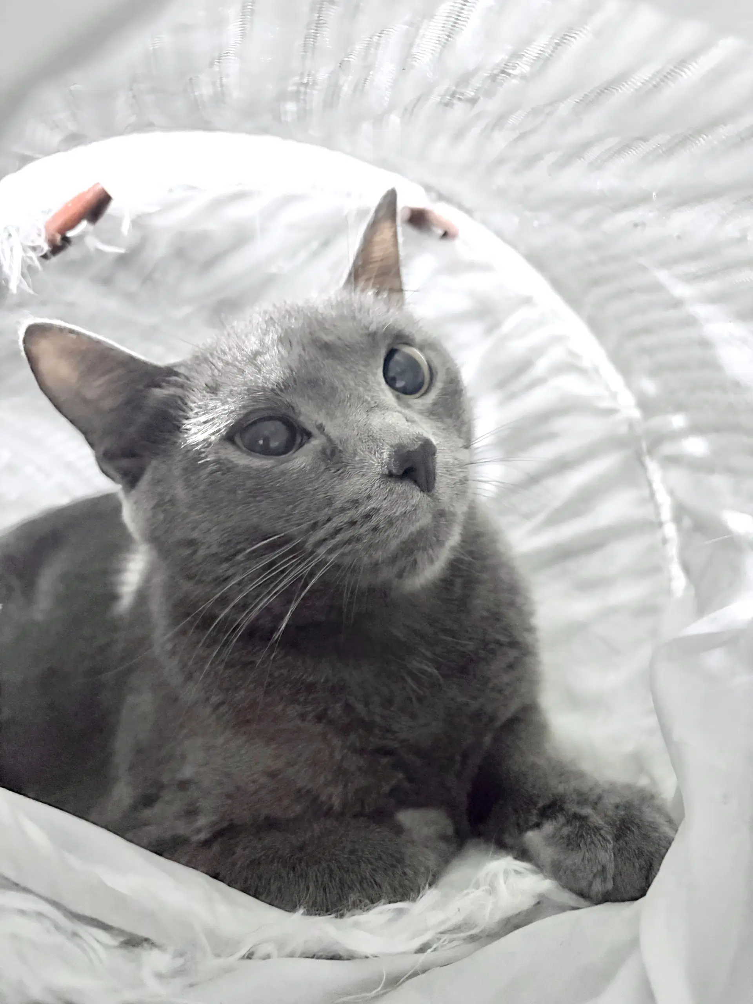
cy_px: 502
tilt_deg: -1.8
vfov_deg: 67.3
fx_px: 754
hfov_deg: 53.1
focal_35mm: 26
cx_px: 376
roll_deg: +17.2
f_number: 1.6
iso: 800
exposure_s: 1/30
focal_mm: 5.96
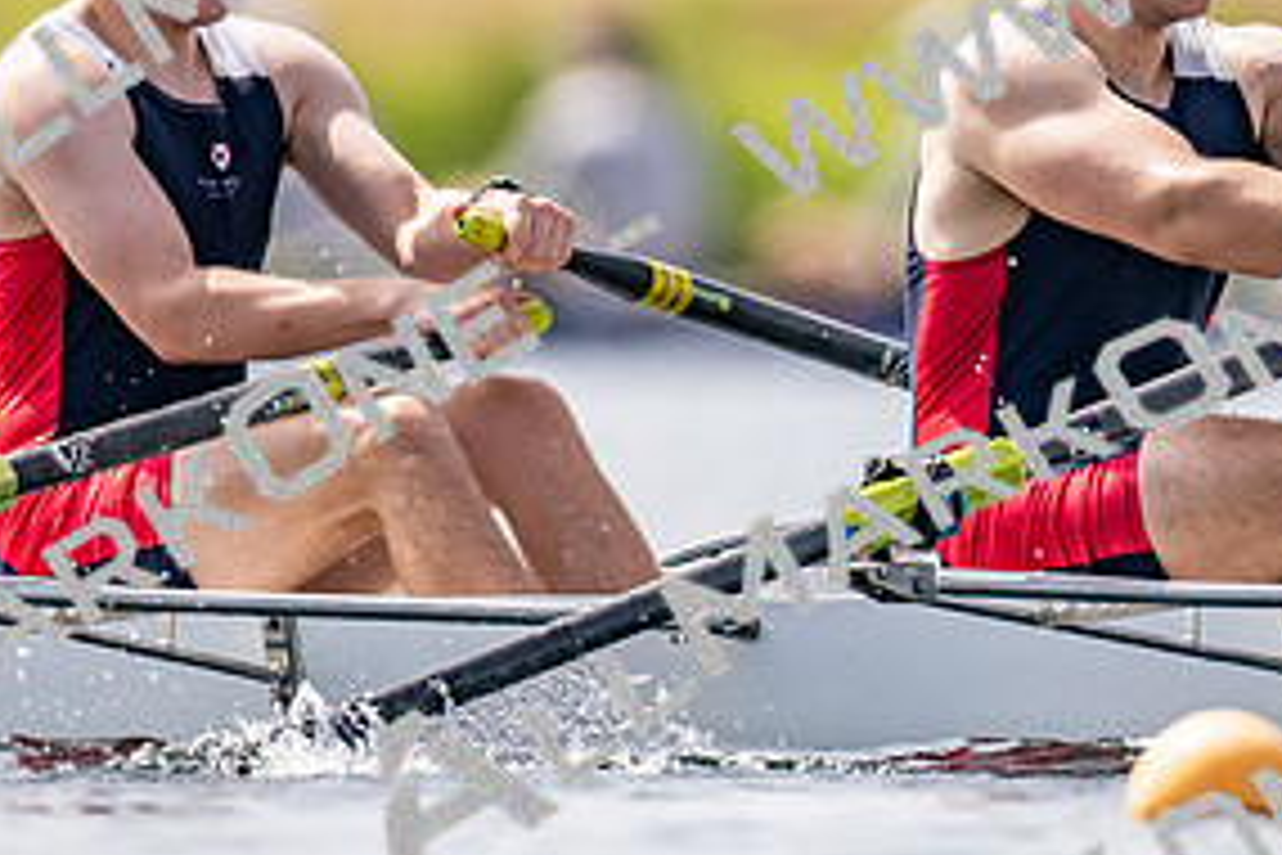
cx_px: 1286
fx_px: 65163
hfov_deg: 1.1
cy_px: 212
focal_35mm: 1830
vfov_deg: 0.8
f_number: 4
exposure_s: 1/2500
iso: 180
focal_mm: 600
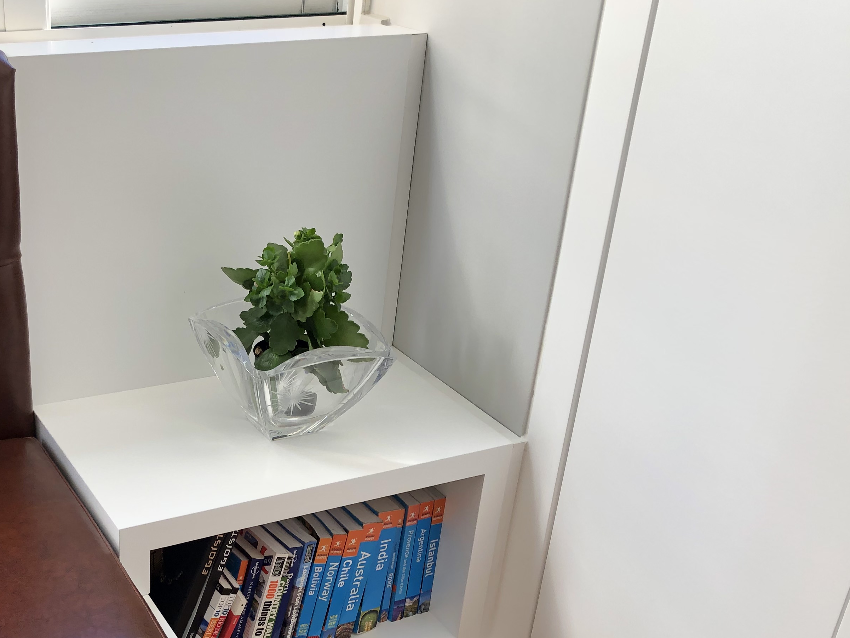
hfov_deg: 39.6
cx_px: 240
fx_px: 1154
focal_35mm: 47
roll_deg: -1.0
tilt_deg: -30.9
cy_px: 515
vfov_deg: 30.1
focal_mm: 3.99
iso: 64
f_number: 1.8
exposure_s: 1/120
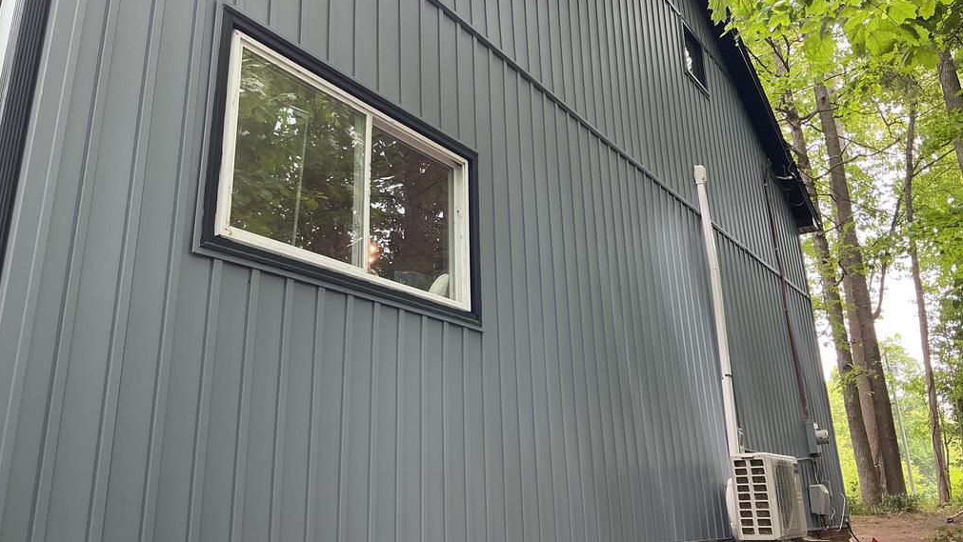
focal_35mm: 32
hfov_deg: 61.0
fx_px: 817
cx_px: 478
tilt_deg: +19.4
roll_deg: +2.5
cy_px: 224
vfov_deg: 36.6
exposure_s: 1/100
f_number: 1.8
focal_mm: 3
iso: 50
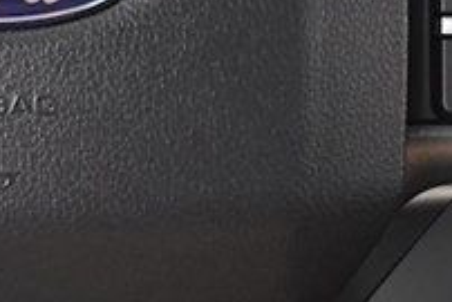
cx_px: 0
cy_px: 209
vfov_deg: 6.9
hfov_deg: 10.3
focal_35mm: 198
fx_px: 2488
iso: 2500
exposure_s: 1/80
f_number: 3.8
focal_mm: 26
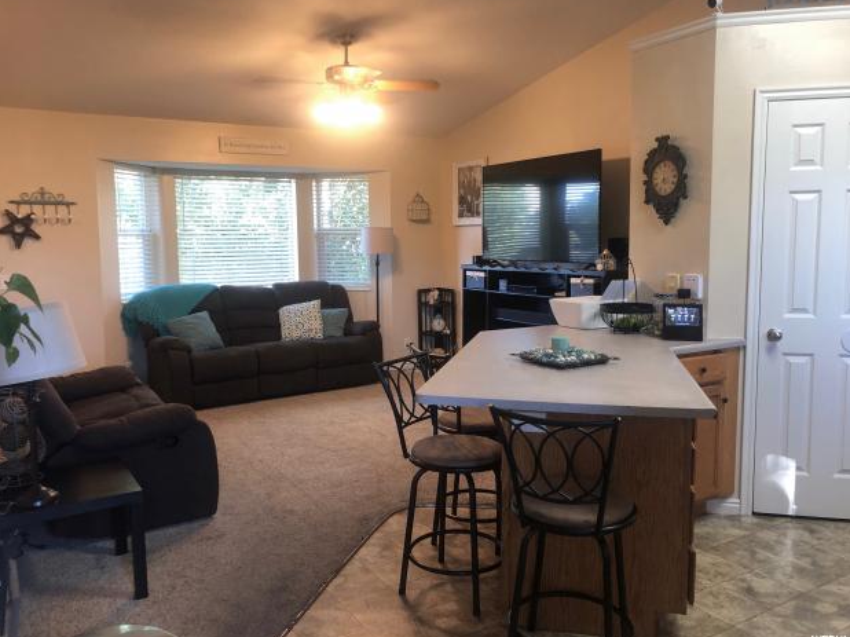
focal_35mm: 29
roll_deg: +0.6
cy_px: 315
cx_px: 415
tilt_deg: -6.4
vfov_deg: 48.2
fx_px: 712
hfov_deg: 61.7
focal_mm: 4
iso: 40
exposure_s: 1/24
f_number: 1.8
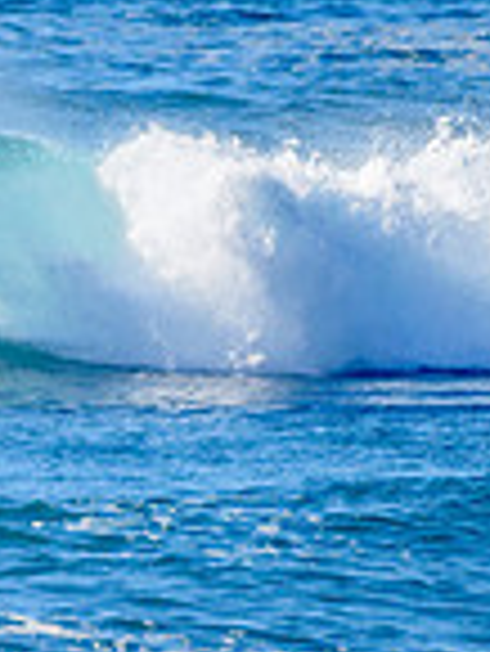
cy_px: 297
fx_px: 44307
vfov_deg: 0.8
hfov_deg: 0.6
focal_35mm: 2351
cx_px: -276
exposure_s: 1/2000
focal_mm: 500
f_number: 5.6
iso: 250
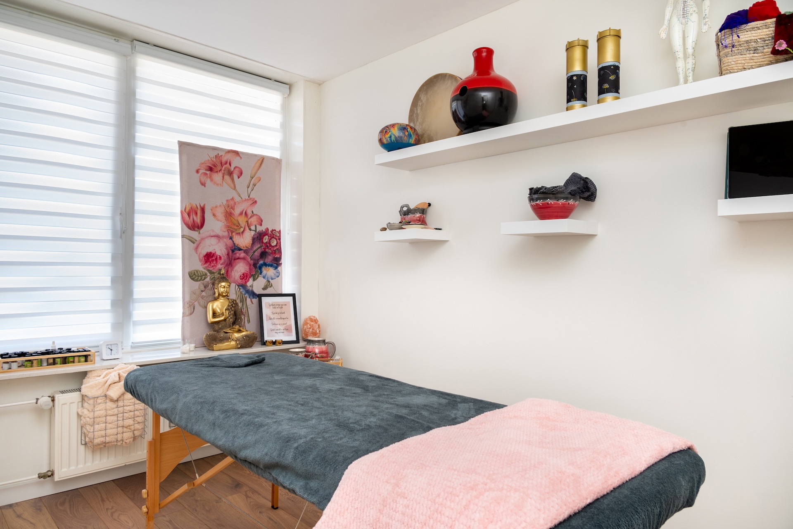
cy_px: 264
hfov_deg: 73.7
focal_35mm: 24
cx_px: 396
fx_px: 529
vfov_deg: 53.1
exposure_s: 1/13
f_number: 9
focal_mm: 24
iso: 400
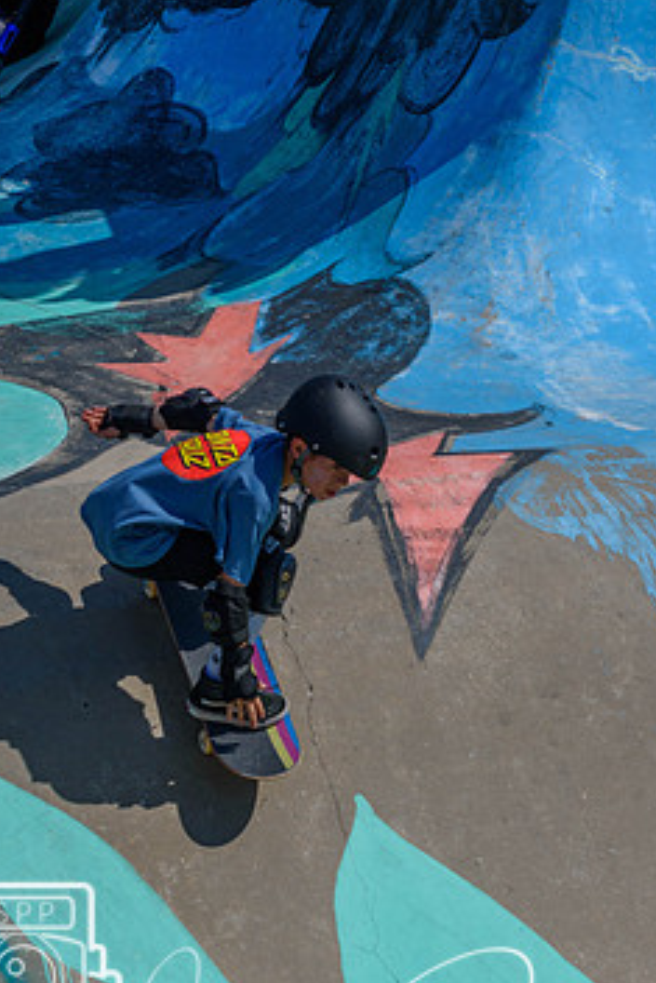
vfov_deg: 12.4
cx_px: 329
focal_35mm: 165
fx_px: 4505
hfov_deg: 8.3
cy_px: 545
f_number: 8
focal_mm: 86
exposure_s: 1/1000
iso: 200
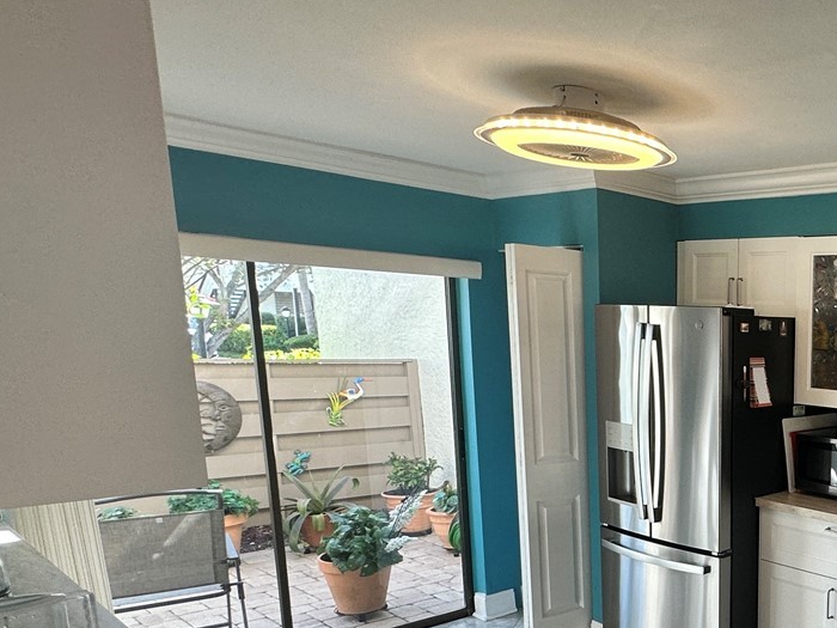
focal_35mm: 32
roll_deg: -2.3
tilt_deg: -10.1
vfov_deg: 42.6
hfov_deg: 45.9
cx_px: 870
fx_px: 774
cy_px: 480
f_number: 2.2
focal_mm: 2.22
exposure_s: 1/120
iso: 100
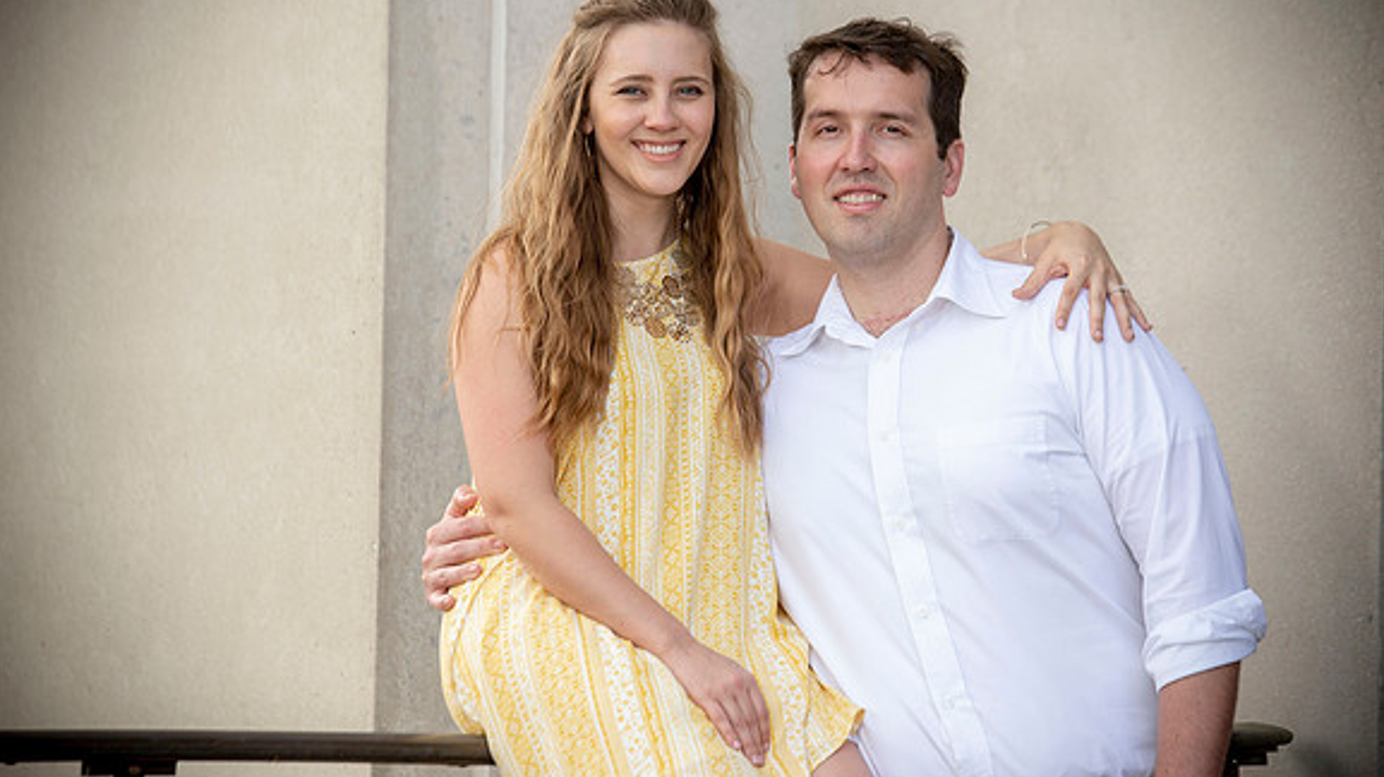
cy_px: 372
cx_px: 691
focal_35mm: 179
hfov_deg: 12.0
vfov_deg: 6.8
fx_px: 6566
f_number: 5.6
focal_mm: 170
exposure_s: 1/250
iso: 250
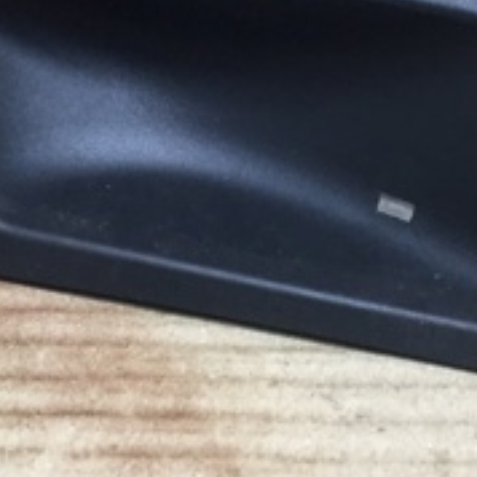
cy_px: 11
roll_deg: -2.6
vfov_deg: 18.4
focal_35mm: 92
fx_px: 1434
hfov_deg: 18.8
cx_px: 327
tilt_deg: -27.9
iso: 80
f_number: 2.2
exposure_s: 1/33
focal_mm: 4.15
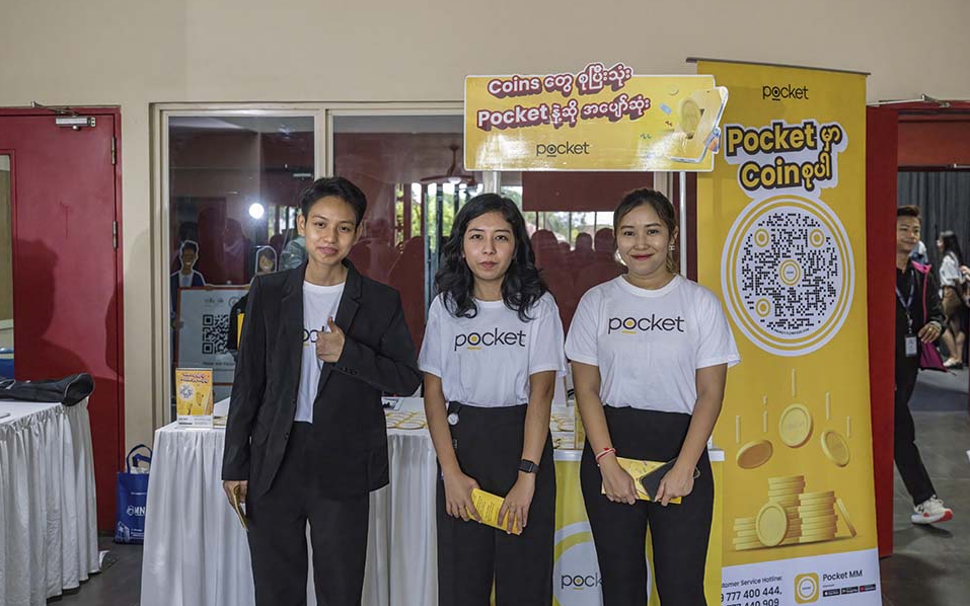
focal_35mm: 46
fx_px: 1216
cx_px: 484
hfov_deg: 43.5
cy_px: 302
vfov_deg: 28.0
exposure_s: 1/200
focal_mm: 45
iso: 12800
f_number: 5.6
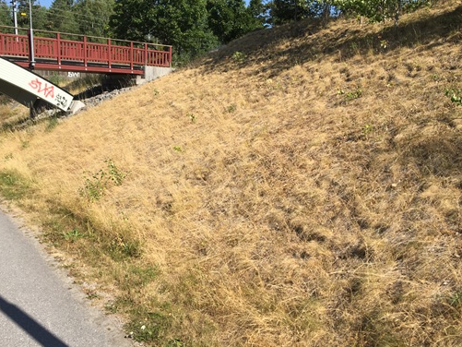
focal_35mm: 35
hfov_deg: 52.6
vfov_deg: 40.7
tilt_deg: -6.9
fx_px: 467
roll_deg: -1.7
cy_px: 163
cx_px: 214
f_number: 2.2
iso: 25
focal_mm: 4.15
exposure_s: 1/1304
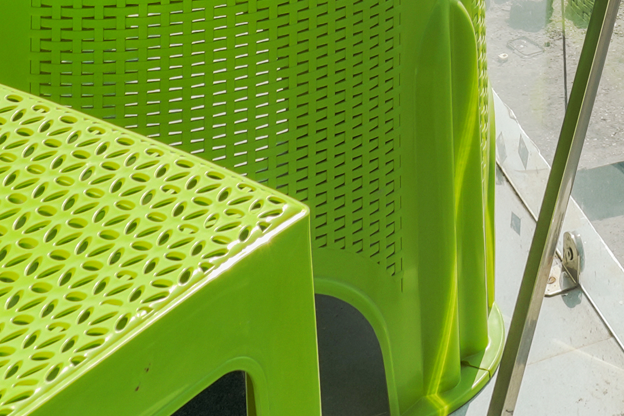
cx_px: 802
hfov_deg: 19.8
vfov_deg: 10.8
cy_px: -760
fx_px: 1647
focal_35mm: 95
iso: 160
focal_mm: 16
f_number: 9
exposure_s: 1/80
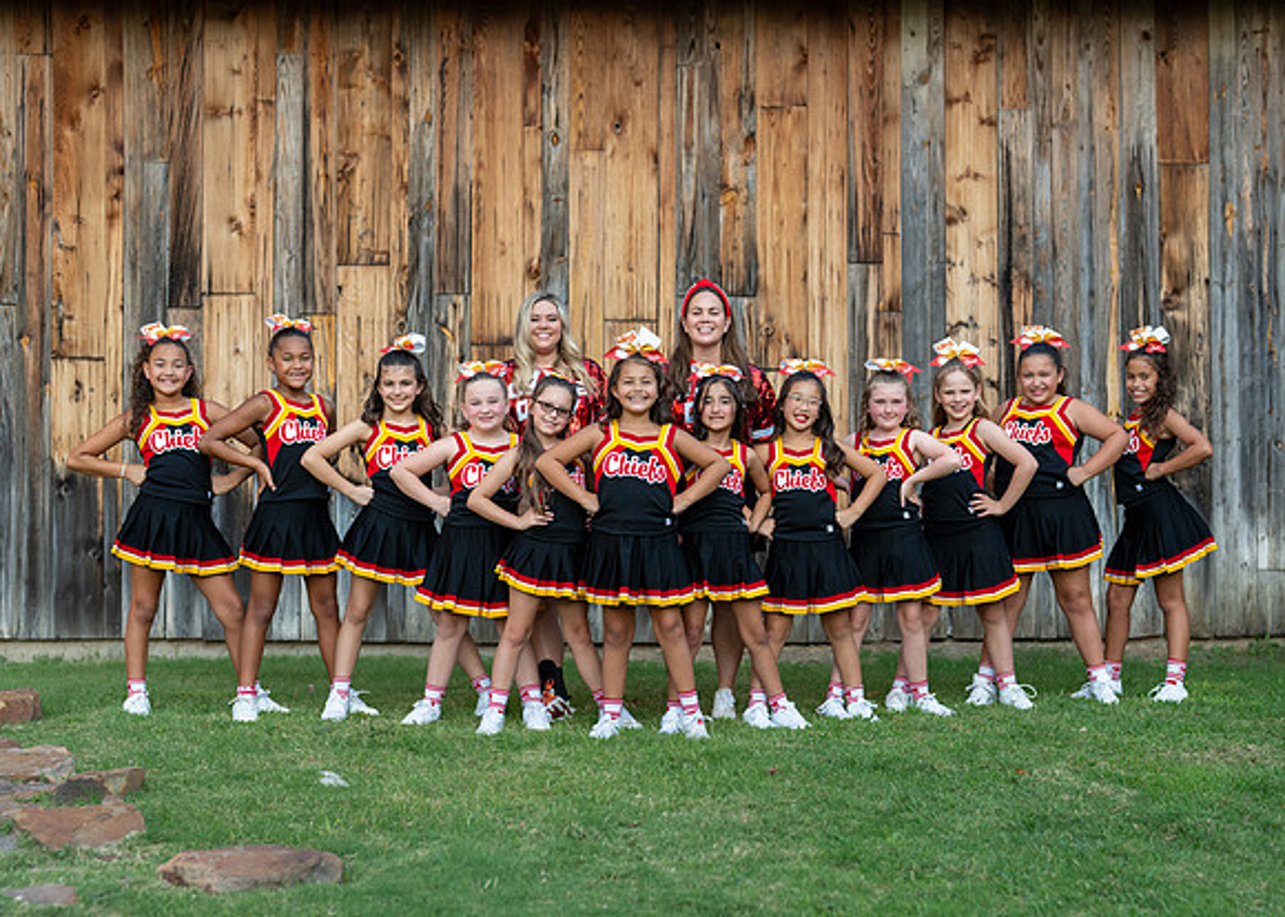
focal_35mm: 61
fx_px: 2220
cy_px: 492
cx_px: 683
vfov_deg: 23.3
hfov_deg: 32.3
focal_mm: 50
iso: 125
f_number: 2
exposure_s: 1/800
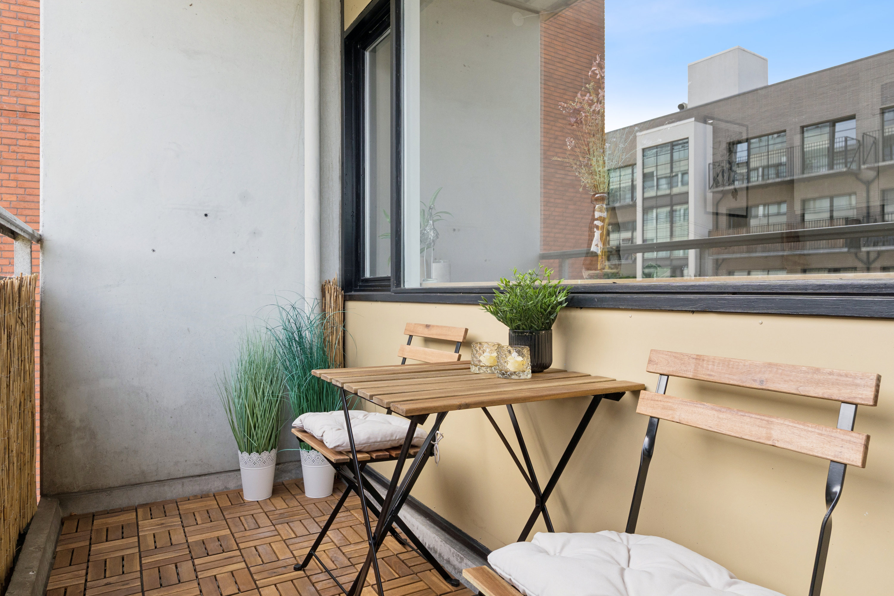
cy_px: 298
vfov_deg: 56.5
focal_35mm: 22
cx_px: 447
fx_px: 555
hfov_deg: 77.7
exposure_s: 1/160
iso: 400
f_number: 7.1
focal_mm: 14.9
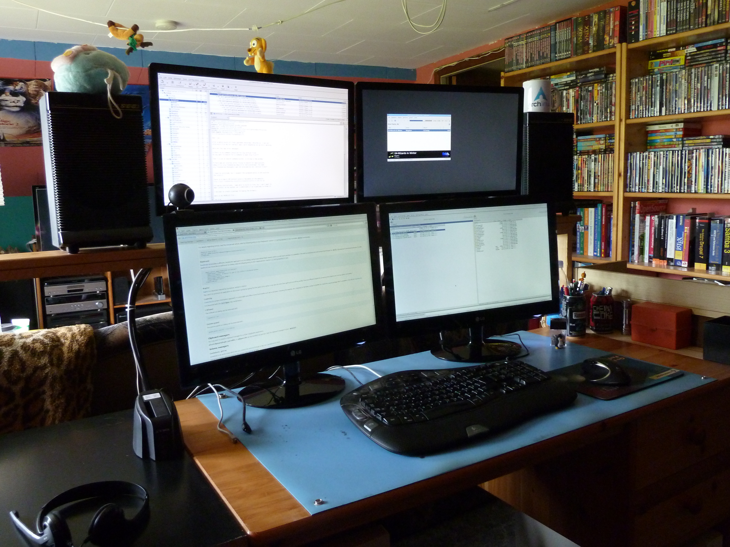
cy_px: 274
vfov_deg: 48.2
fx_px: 612
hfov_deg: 61.7
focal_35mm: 29
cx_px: 365
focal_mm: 4.7
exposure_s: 1/15
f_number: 3.4
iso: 400
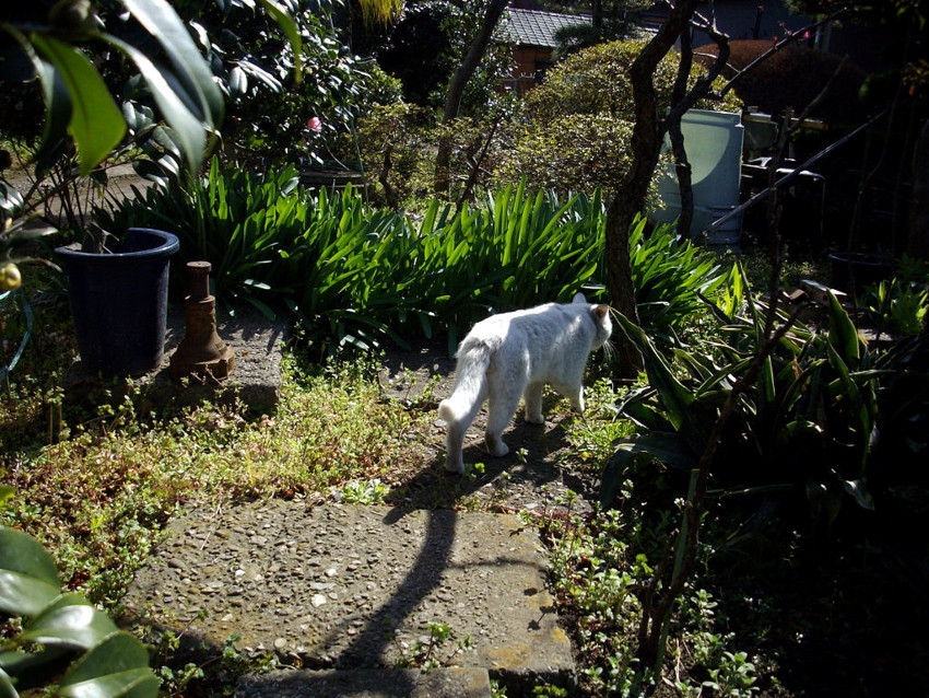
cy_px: 349
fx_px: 993
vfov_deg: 38.7
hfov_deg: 50.1
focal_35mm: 37
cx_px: 464
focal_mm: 6.2
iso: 80
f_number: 5.6
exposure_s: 1/200
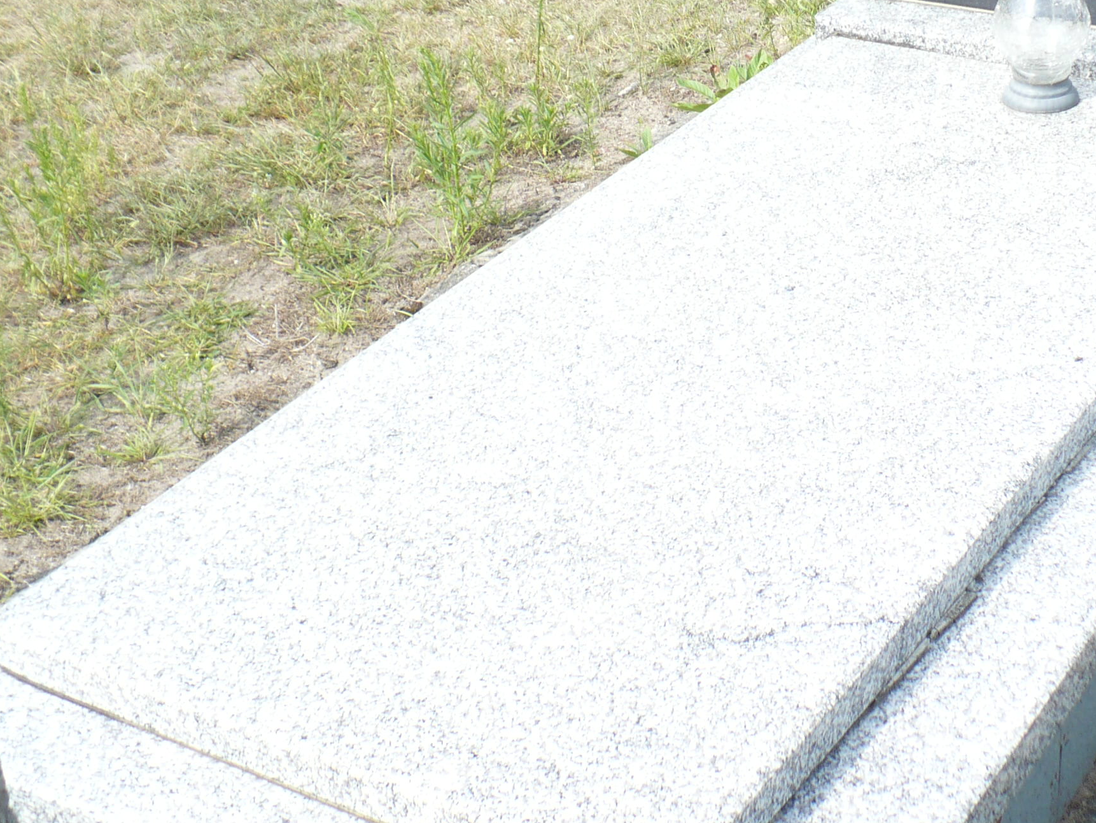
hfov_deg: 28.6
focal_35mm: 66
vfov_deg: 22.3
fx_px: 2090
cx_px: 919
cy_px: 381
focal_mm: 6.1
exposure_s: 1/500
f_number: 2.8
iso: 100
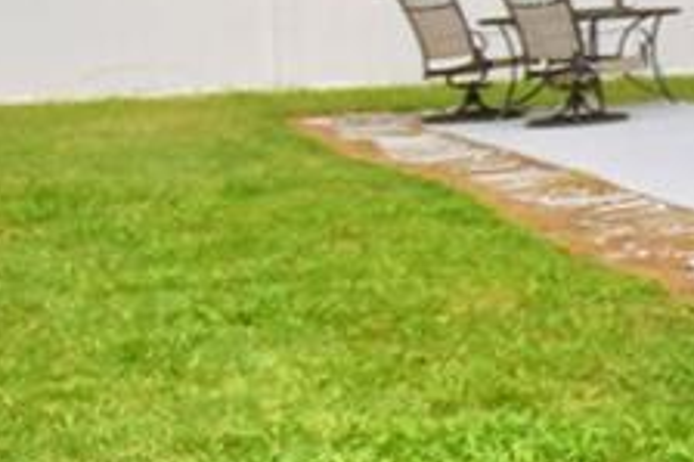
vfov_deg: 12.6
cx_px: 2107
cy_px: -28
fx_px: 2061
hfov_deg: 11.2
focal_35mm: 107
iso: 100
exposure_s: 1/1600
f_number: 4.5
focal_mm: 10
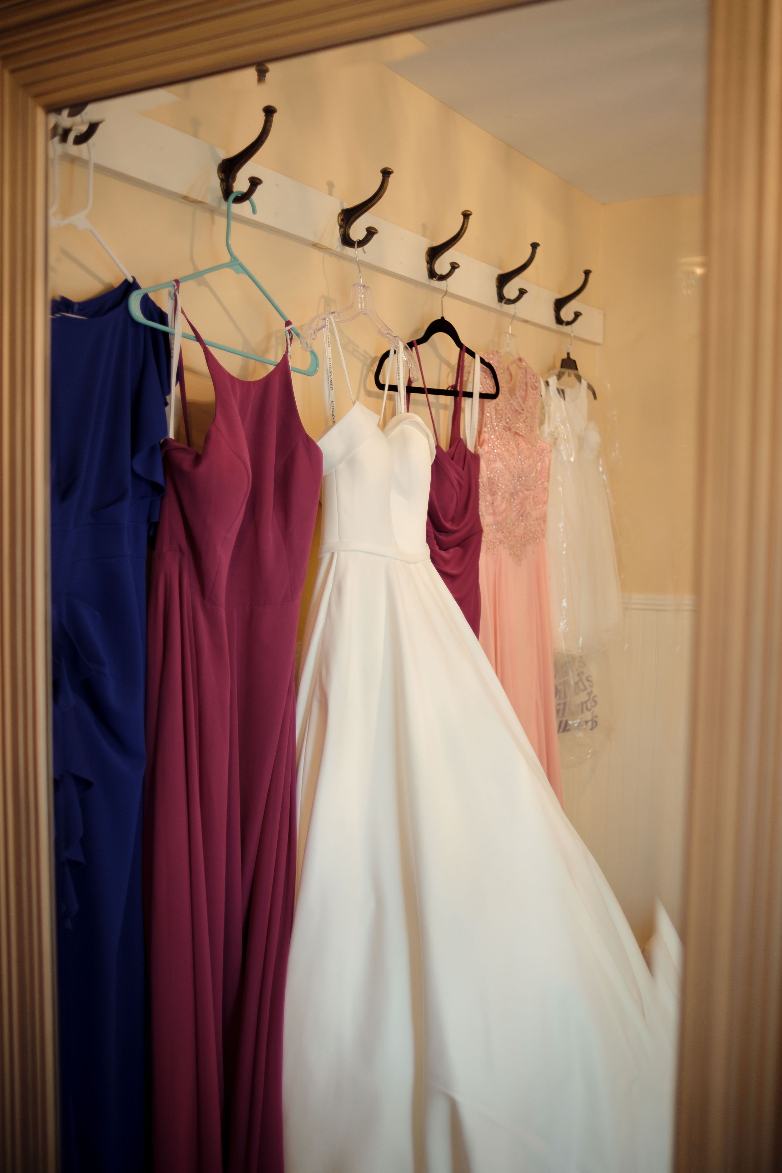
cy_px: 586
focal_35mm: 35
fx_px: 1140
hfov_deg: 37.9
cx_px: 391
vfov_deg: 54.4
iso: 160
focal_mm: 23
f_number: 1.4
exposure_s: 1/60
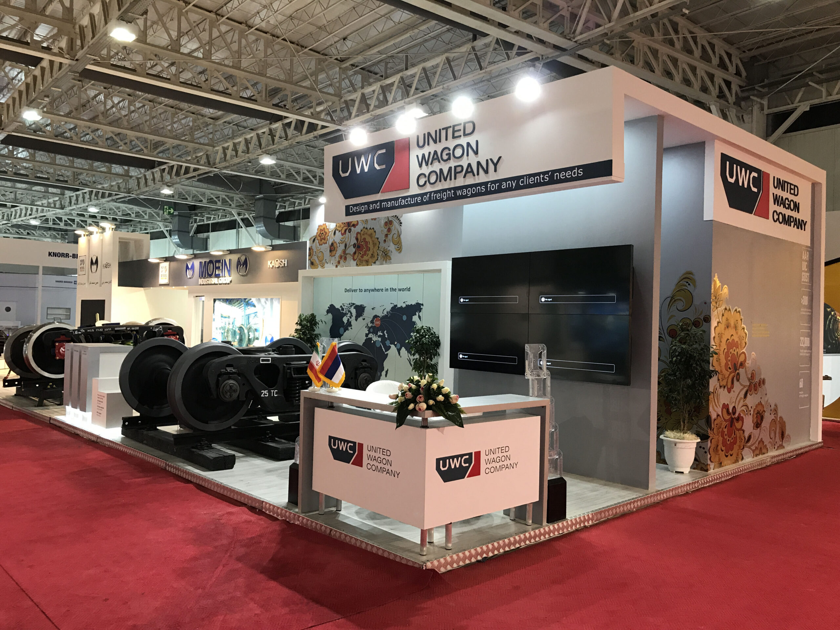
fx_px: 679
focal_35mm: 28
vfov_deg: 49.7
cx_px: 420
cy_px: 315
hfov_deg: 63.4
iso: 40
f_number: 1.8
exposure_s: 1/17
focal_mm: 3.99
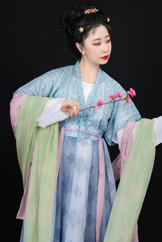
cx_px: 98
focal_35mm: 95
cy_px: 146
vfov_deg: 21.4
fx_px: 641
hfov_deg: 14.4
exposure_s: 1/125
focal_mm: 50
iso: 100
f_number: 4.5
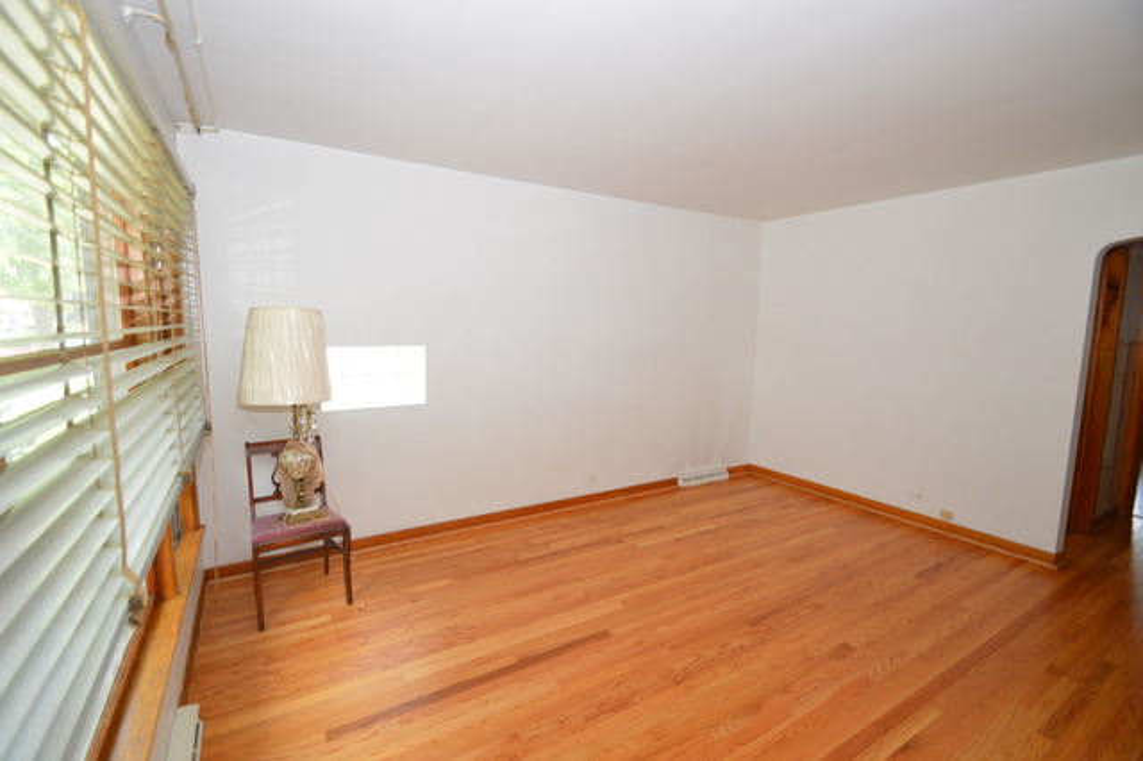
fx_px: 476
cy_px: 380
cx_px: 572
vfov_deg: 77.3
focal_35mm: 15
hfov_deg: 100.4
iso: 450
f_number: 3.5
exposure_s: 1/60
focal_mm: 10
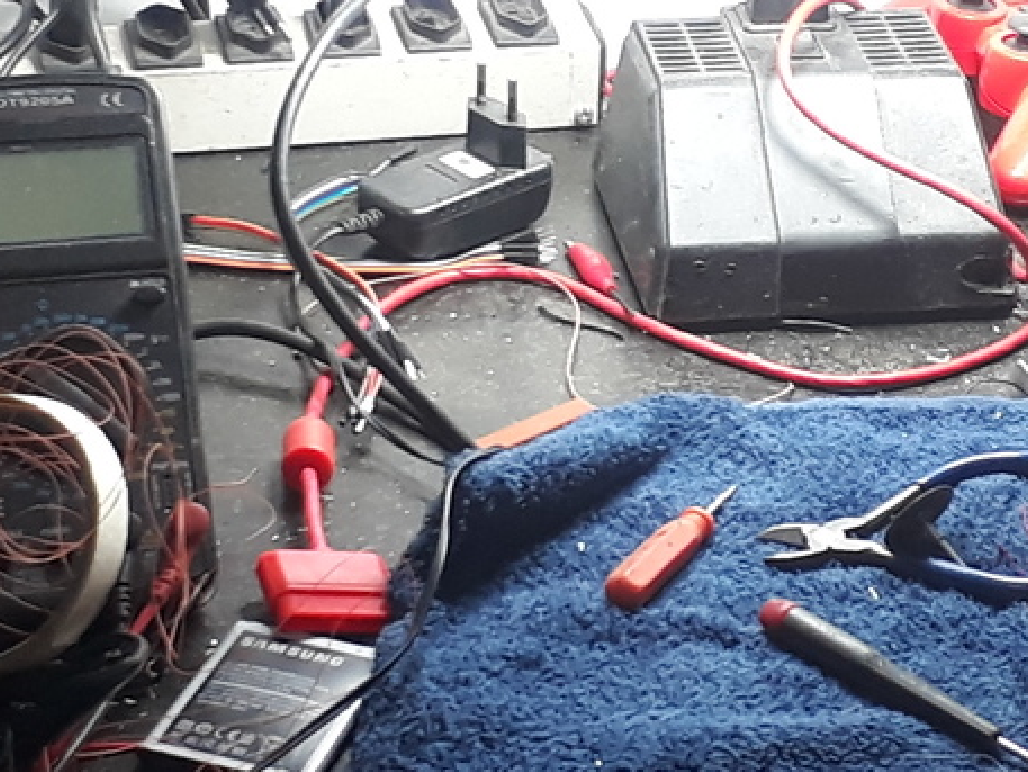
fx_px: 3624
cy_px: 173
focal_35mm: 122
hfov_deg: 16.1
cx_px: 661
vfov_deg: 12.1
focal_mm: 3.6
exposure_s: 1/30
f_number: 1.9
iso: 100
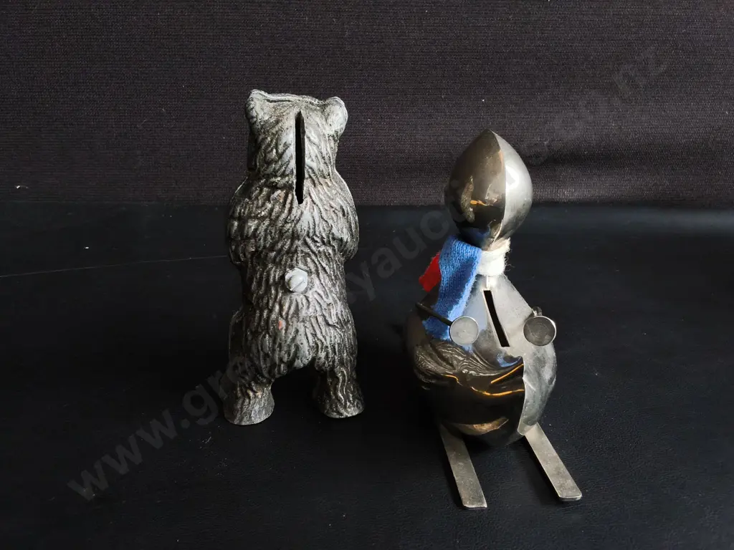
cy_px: 275
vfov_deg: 51.4
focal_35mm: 27
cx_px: 367
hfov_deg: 65.3
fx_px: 573
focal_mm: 2.87
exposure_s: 1/100
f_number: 2
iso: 125
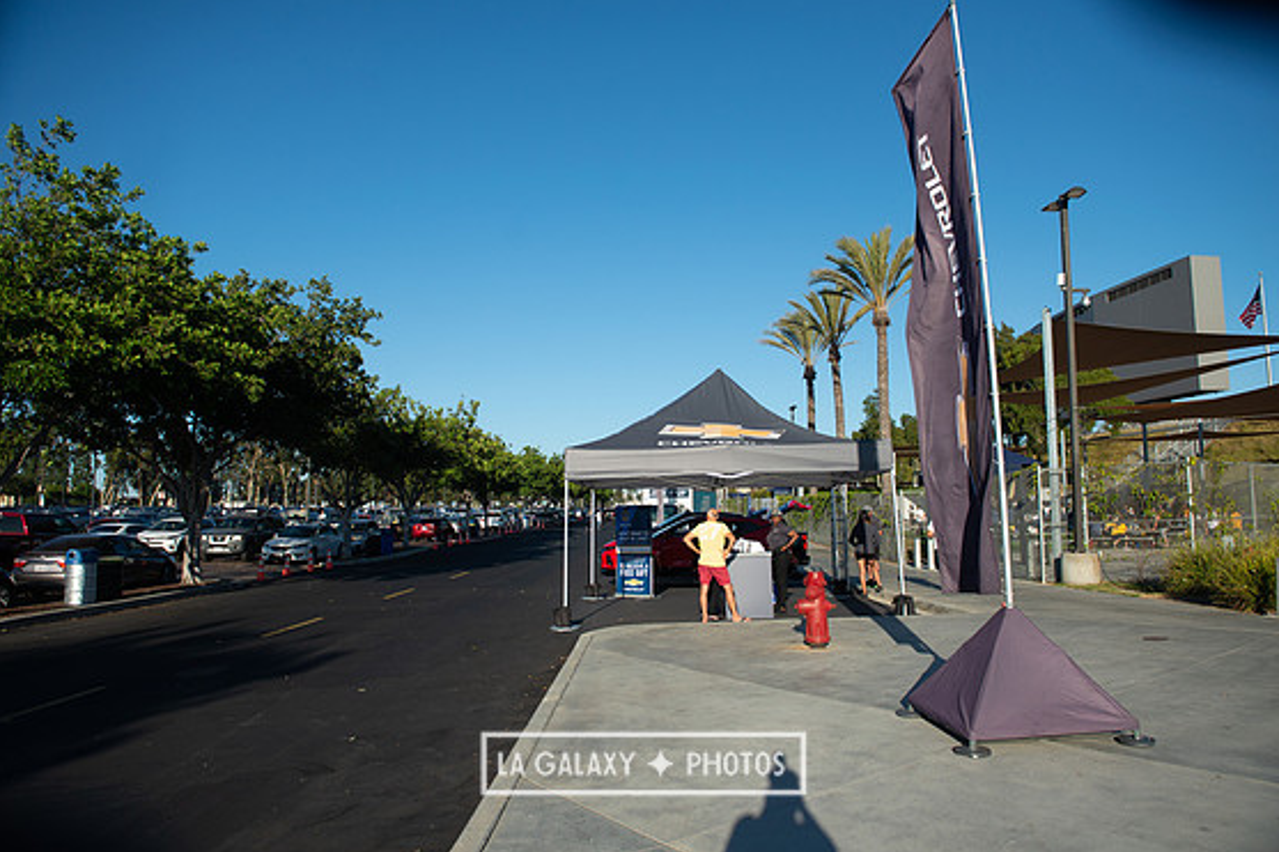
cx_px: 643
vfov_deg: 51.3
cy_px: 419
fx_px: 888
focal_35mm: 25
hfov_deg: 71.5
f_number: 4
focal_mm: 24
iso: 200
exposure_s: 1/2500
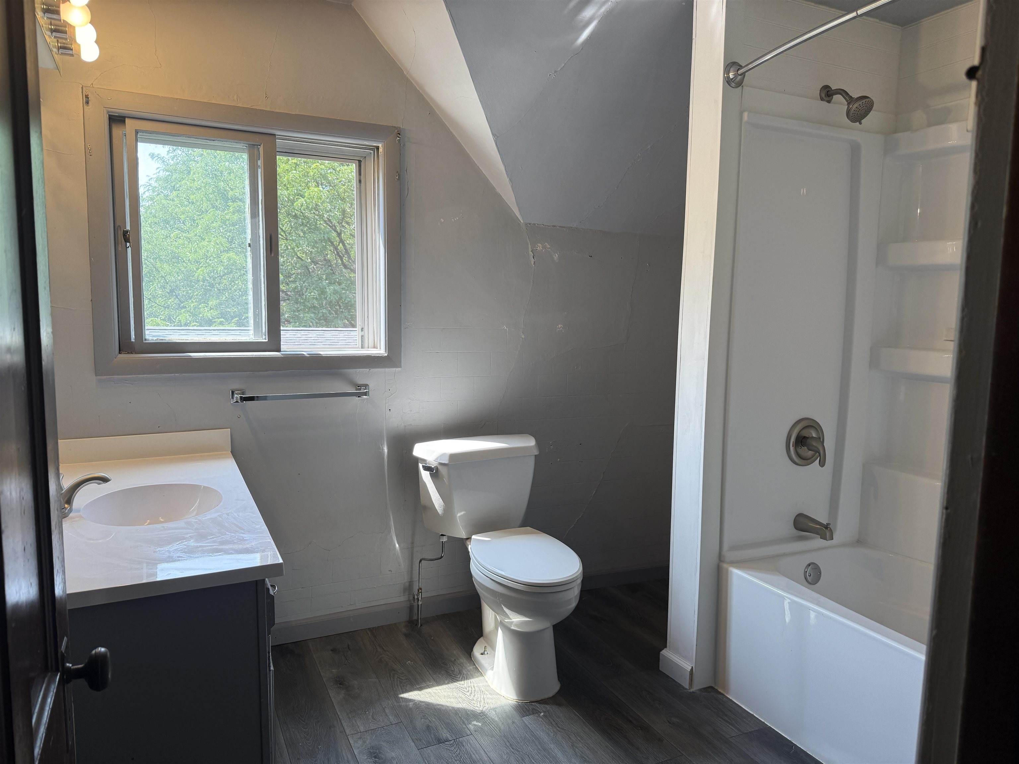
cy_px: 382
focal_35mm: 24
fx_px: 706
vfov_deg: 56.8
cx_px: 510
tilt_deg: -5.9
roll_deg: -1.4
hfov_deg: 71.6
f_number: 1.78
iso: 100
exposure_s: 1/244
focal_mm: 6.76
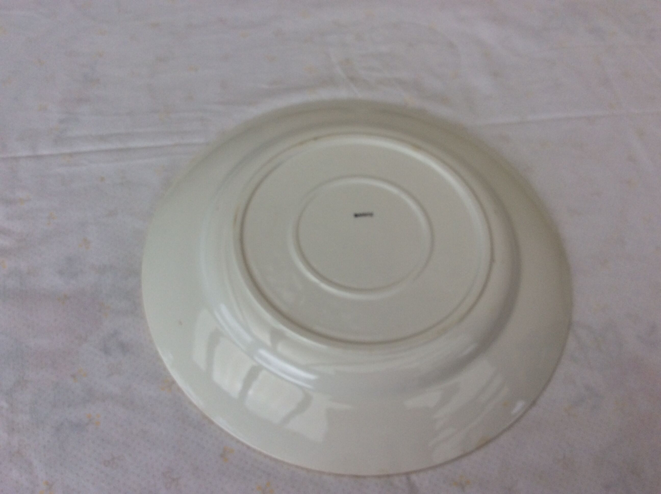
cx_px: 330
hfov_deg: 56.9
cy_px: 247
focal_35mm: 32
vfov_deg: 44.1
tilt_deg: -59.2
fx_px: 610
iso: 32
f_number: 2.4
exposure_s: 1/109
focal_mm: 3.3
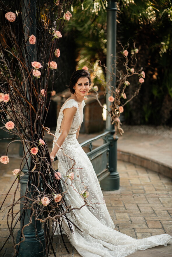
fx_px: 609
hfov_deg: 16.1
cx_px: 86
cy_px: 128
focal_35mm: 85
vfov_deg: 23.9
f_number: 2
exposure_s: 1/1600
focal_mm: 85
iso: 320
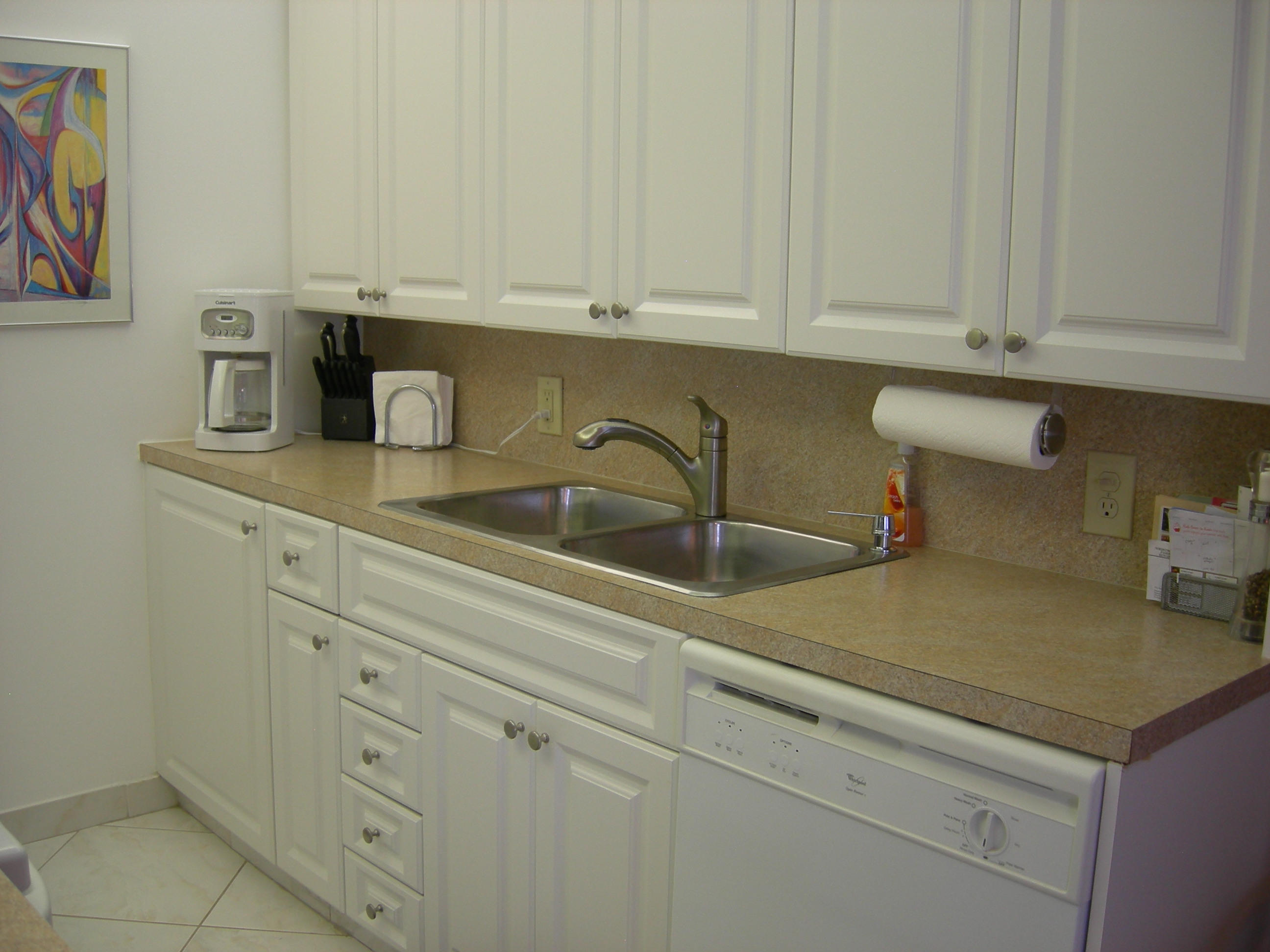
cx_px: 635
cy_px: 476
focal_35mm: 36
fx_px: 1321
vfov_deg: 39.7
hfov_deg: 51.4
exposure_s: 1/32.8
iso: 64
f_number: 2.7
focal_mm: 7.5
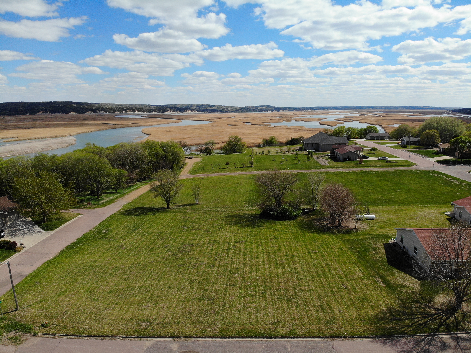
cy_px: 176
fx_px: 326
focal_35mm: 24
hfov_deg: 71.6
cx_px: 236
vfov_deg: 56.8
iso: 100
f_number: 2.8
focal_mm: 4.5
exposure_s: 1/1464
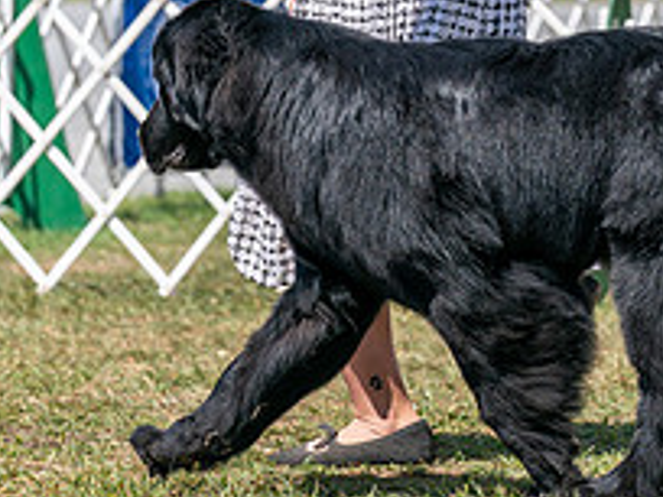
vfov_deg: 3.2
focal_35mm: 458
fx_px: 8772
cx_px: 418
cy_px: -65
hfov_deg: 4.3
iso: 200
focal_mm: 144
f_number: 4.5
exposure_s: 1/1600
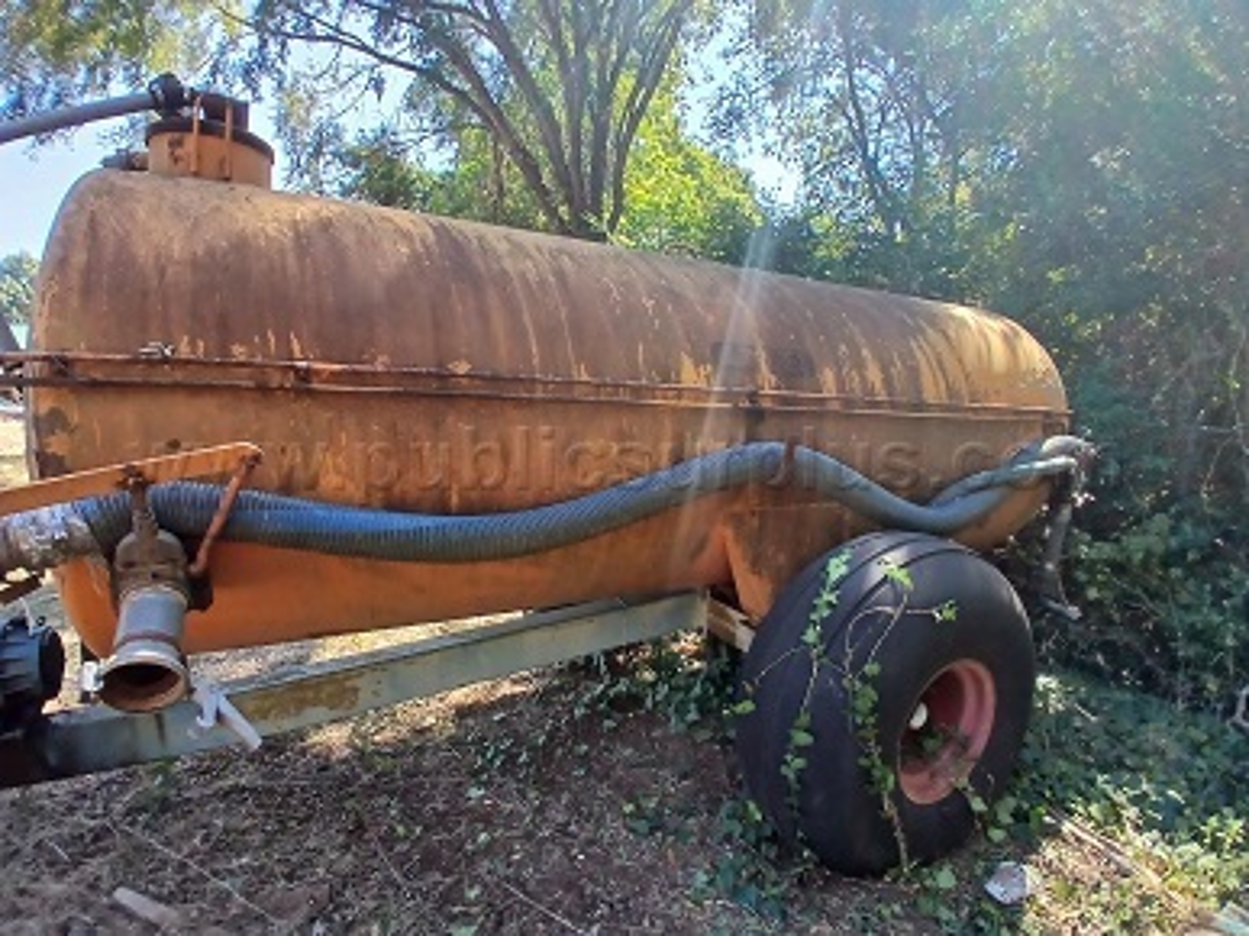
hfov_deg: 91.0
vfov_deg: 74.7
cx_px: 624
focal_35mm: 17
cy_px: 468
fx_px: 613
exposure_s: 1/143
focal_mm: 1.4
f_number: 2.2
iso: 50
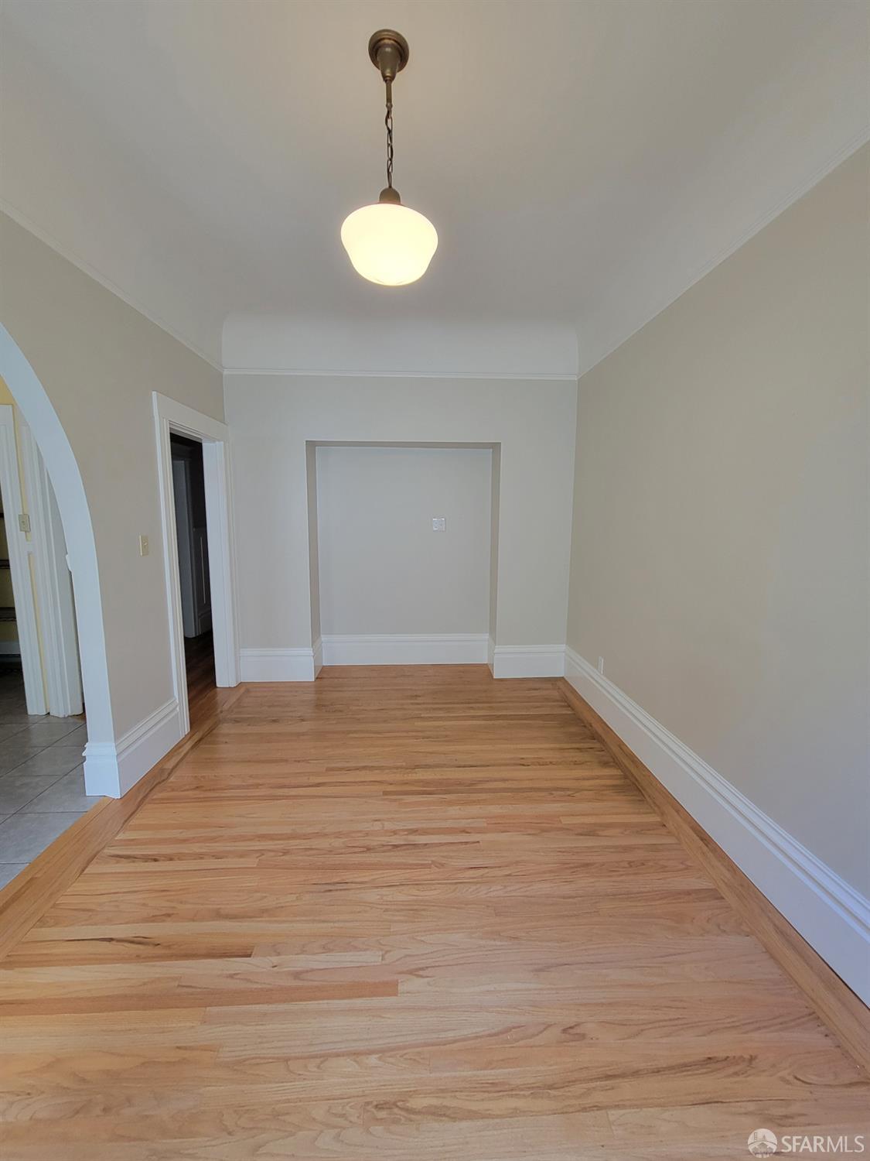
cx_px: 435
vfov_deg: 106.2
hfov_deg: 89.9
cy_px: 580
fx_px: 436
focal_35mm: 13
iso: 250
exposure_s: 1/60
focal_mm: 2.2
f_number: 2.2
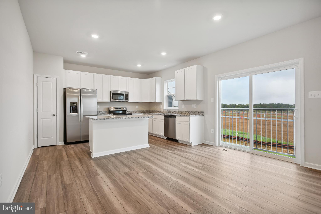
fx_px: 152
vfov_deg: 70.4
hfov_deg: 93.3
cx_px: 160
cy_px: 107
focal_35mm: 17
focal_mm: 17
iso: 200
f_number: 8
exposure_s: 1/20
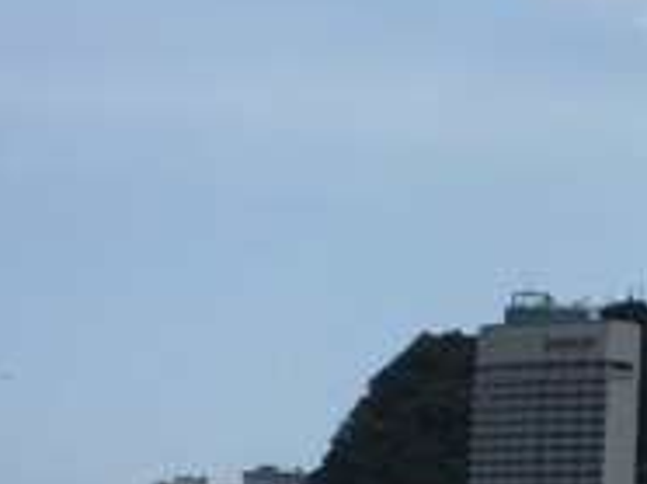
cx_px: 995
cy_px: 296
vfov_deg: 9.3
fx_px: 2987
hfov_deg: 11.8
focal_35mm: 160
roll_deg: -1.7
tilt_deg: +6.7
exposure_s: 1/3049
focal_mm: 4.15
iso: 32
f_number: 2.2
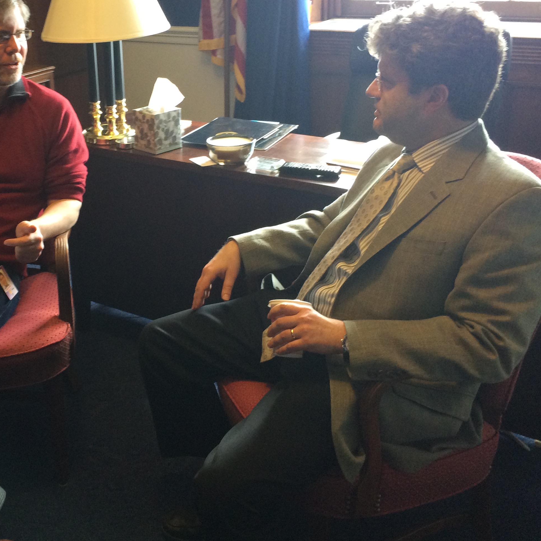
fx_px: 760
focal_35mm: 43
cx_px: 144
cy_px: 227
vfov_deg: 39.1
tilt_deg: -22.0
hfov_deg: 38.3
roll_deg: +4.6
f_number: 2.2
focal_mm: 4.15
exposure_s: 1/30
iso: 160
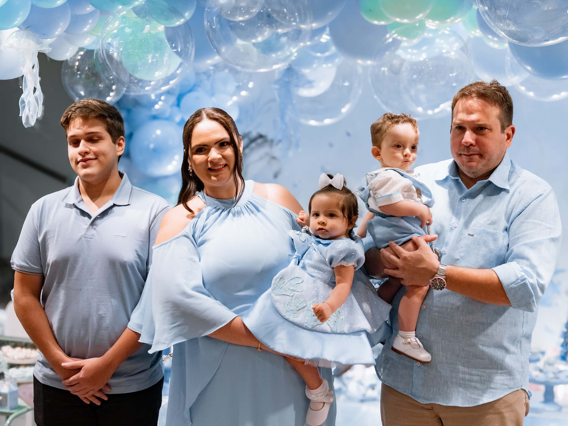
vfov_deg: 28.0
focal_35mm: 52
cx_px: 314
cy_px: 213
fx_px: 853
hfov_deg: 36.8
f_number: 2.8
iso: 1000
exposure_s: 1/640
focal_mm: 32
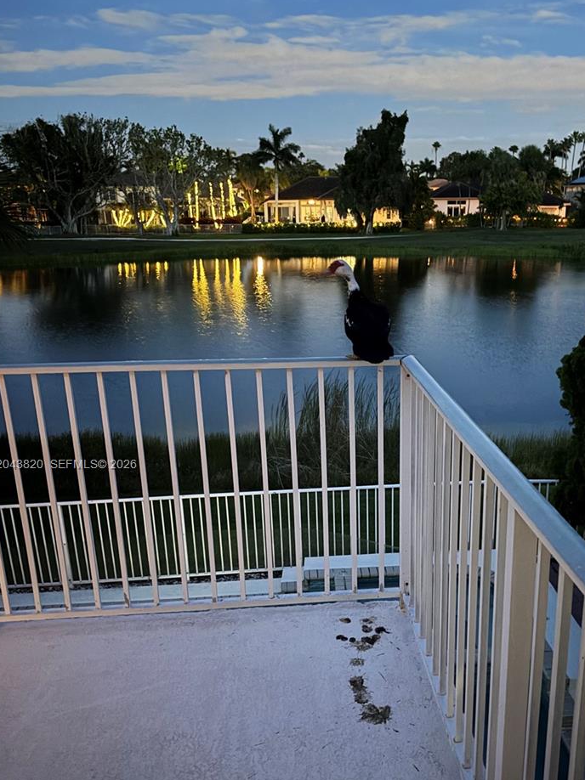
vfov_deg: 53.6
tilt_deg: -20.2
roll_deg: +0.2
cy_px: 466
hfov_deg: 41.5
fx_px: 766
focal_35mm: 34
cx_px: 362
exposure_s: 1/5
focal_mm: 5.96
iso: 1000
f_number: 1.6
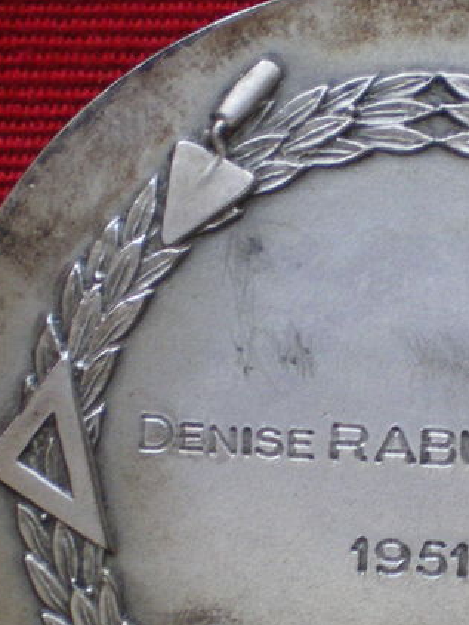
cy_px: 467
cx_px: 410
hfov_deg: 16.2
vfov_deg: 21.6
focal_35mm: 90
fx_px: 1624
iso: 250
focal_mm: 6.3
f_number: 3.1
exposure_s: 1/50
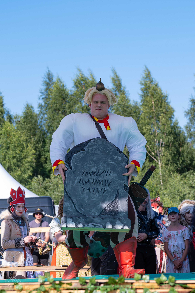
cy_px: 146
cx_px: 129
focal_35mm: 125
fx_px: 1012
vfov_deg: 16.5
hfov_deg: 11.0
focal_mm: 55
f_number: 4
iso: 160
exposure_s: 1/800
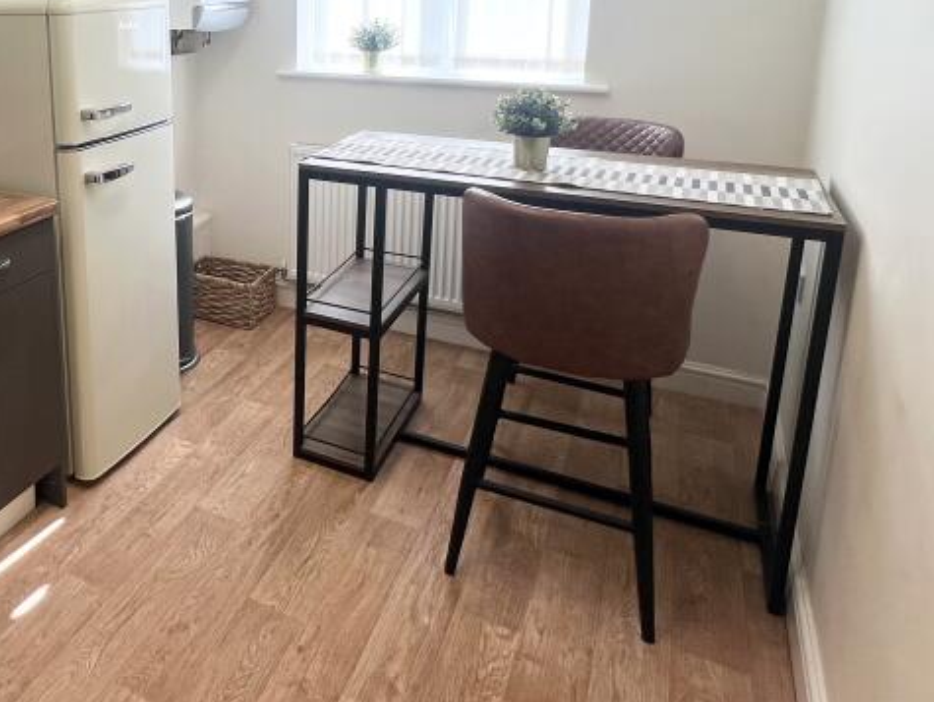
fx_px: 756
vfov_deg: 47.2
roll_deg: +1.0
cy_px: 142
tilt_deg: -12.4
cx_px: 149
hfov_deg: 57.2
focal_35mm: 28
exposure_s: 1/100
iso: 32
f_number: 1.8
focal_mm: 1.57
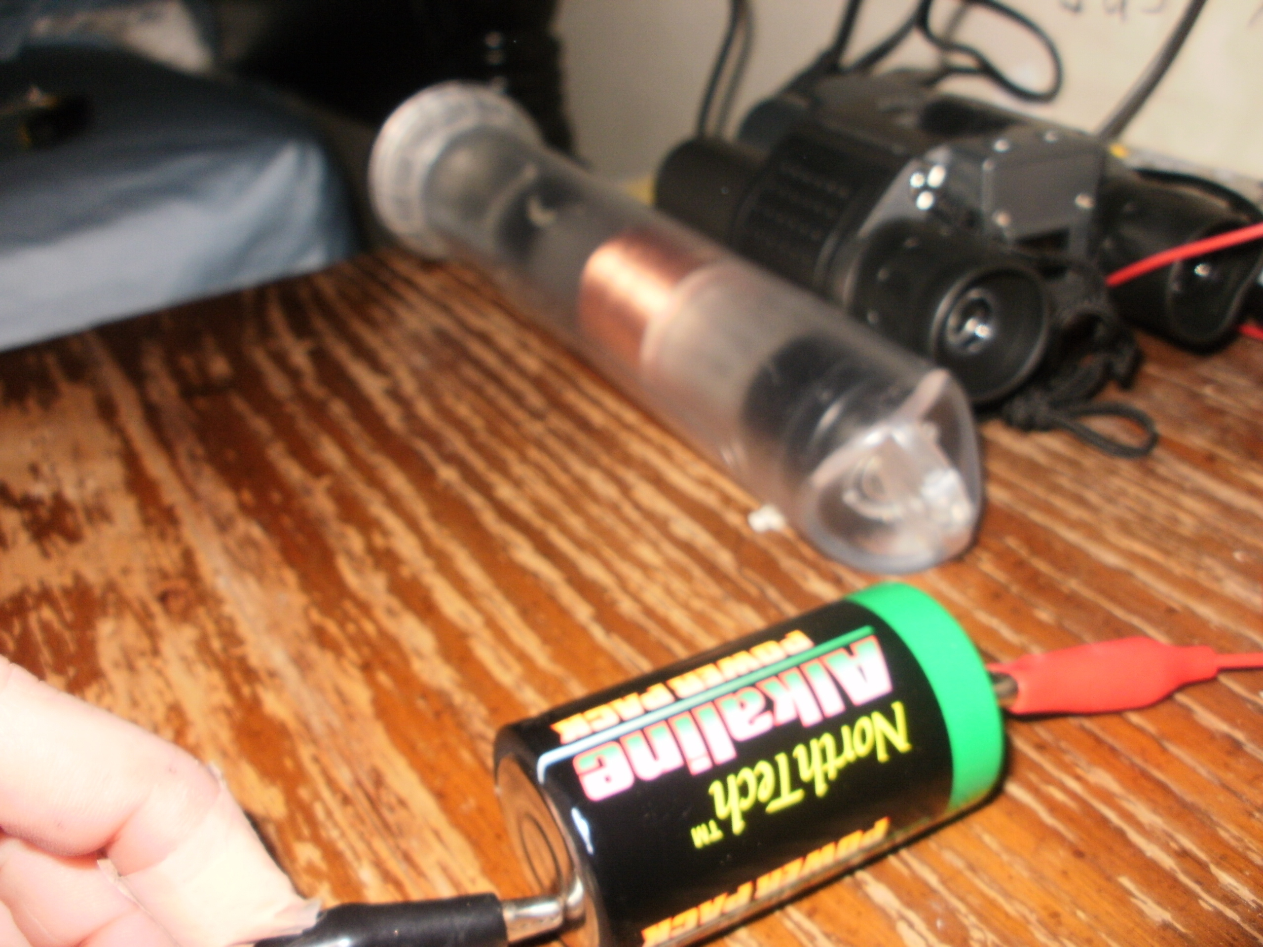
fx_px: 1313
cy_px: 474
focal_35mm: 36
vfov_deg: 39.7
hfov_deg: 51.4
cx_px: 632
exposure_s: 1/30
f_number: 3.5
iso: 125
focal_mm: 6.3
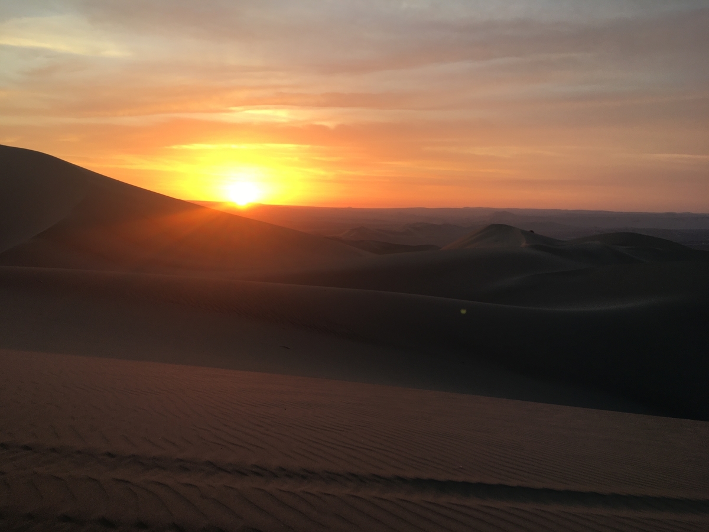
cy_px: 266
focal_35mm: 29
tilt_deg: -6.4
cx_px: 354
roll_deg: -2.3
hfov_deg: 61.7
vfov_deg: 48.2
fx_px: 594
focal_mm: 4.15
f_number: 2.2
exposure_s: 1/159
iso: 25
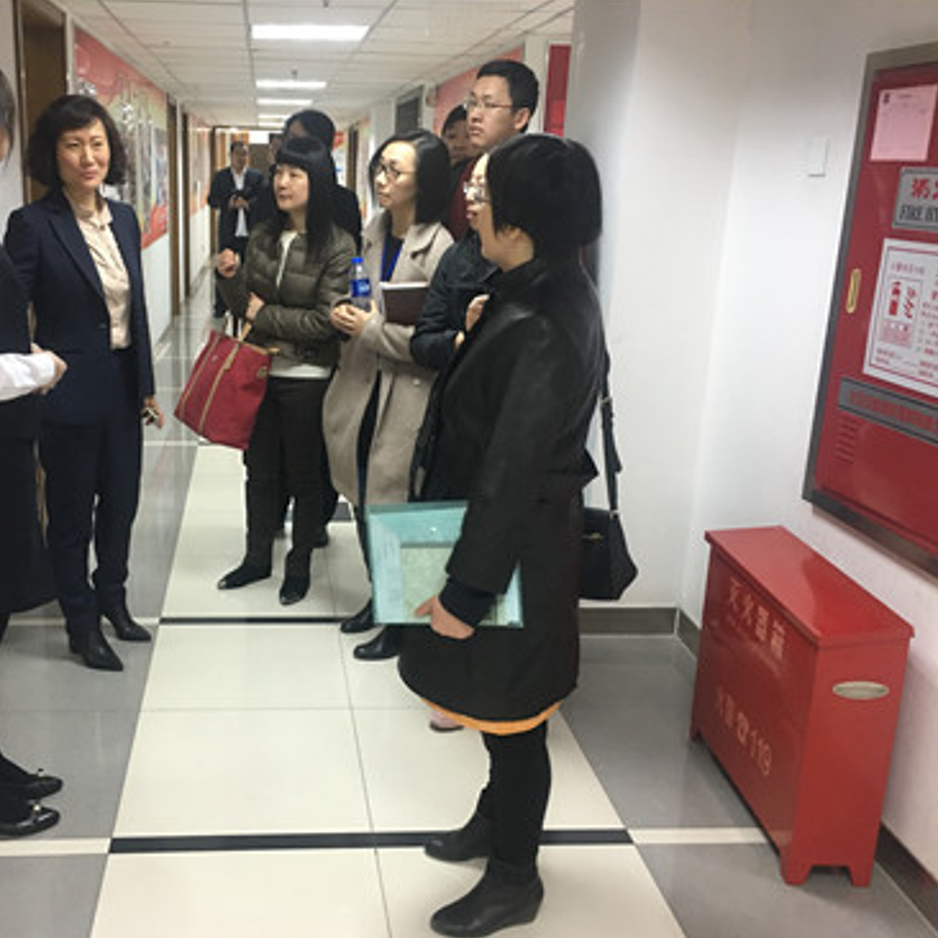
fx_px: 1073
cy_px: 475
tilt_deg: -15.0
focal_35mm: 35
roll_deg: -0.9
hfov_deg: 46.6
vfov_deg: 47.2
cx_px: 325
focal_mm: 4.15
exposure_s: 1/17
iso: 80
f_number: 2.2
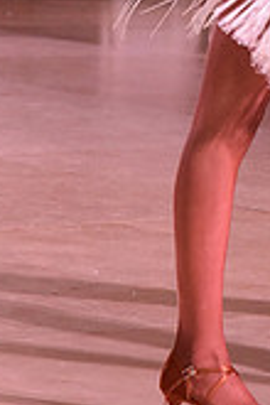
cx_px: 281
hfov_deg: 4.5
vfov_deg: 6.7
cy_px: -137
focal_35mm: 303
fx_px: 3408
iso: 2500
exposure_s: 1/320
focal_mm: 86
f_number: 6.3
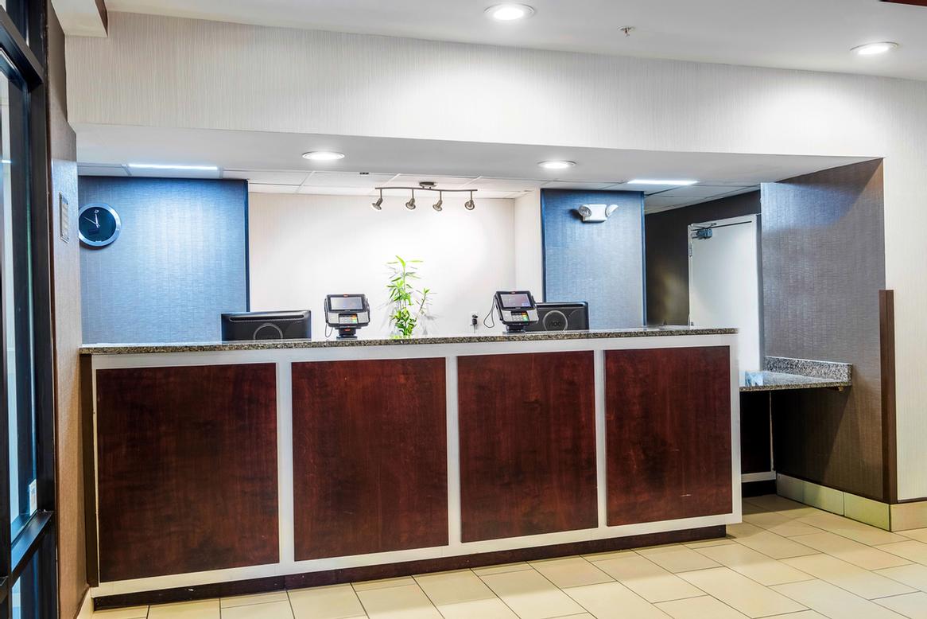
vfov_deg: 43.6
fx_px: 773
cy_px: 310
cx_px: 464
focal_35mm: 30
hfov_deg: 61.9
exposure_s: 1/10
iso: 200
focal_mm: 20
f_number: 8
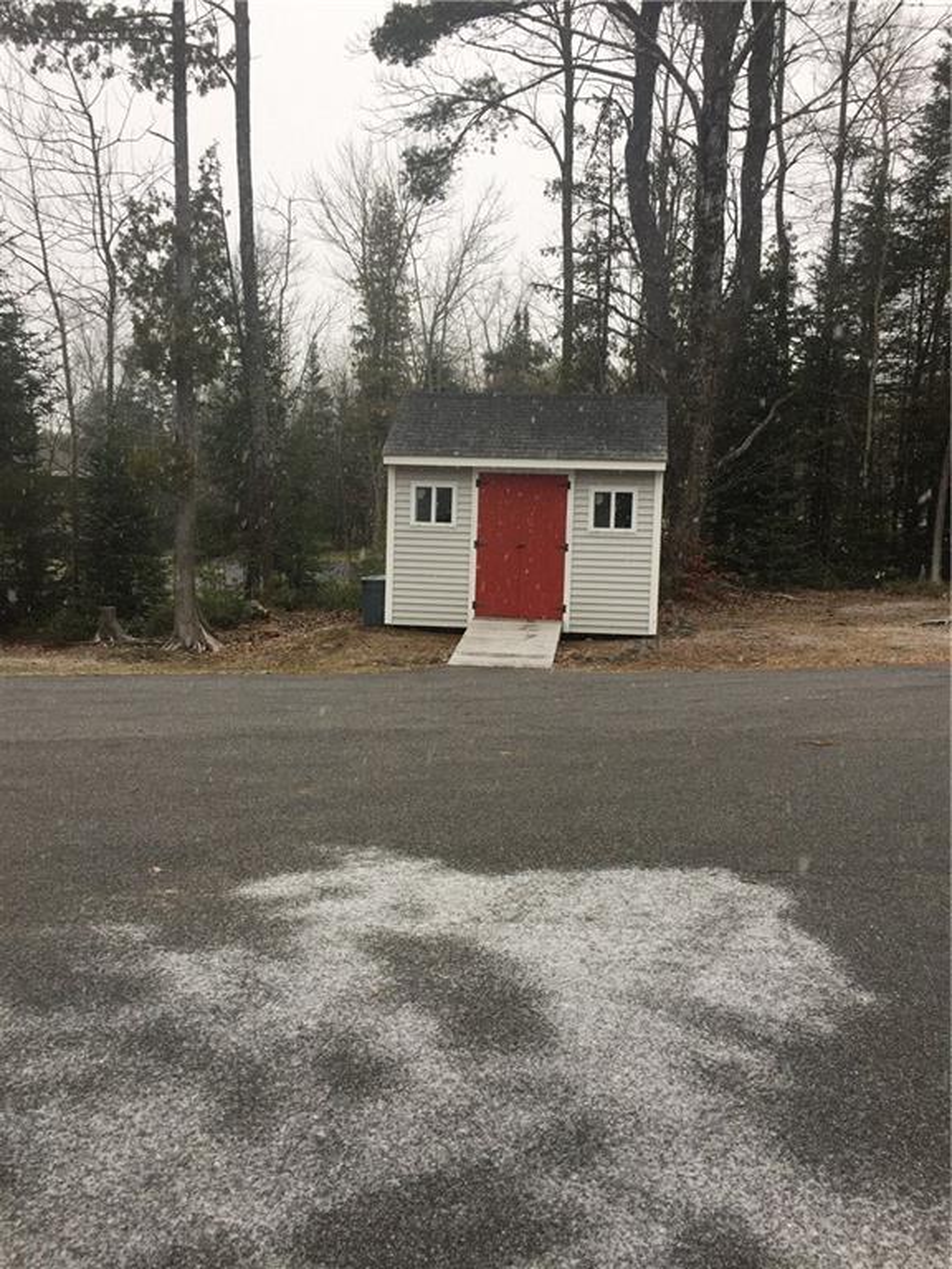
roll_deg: -2.4
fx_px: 1063
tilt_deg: -4.1
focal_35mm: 29
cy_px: 634
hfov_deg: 48.2
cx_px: 476
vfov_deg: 61.7
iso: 50
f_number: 2.2
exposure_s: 1/120
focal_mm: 4.15
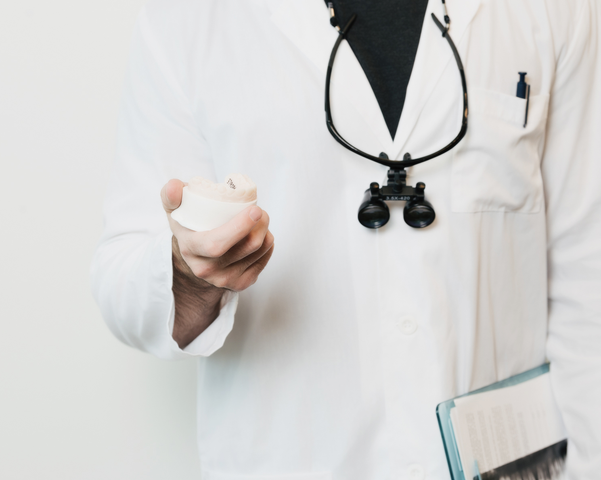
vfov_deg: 16.5
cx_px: 348
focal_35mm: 93
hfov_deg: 20.6
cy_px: 239
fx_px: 1654
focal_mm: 82
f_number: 6.3
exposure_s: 1/125
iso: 400
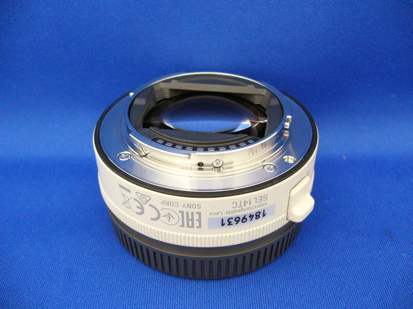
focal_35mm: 35
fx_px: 418
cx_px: 206
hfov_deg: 52.6
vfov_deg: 40.7
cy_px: 154
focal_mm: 5.8
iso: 200
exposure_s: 1/13
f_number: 2.8
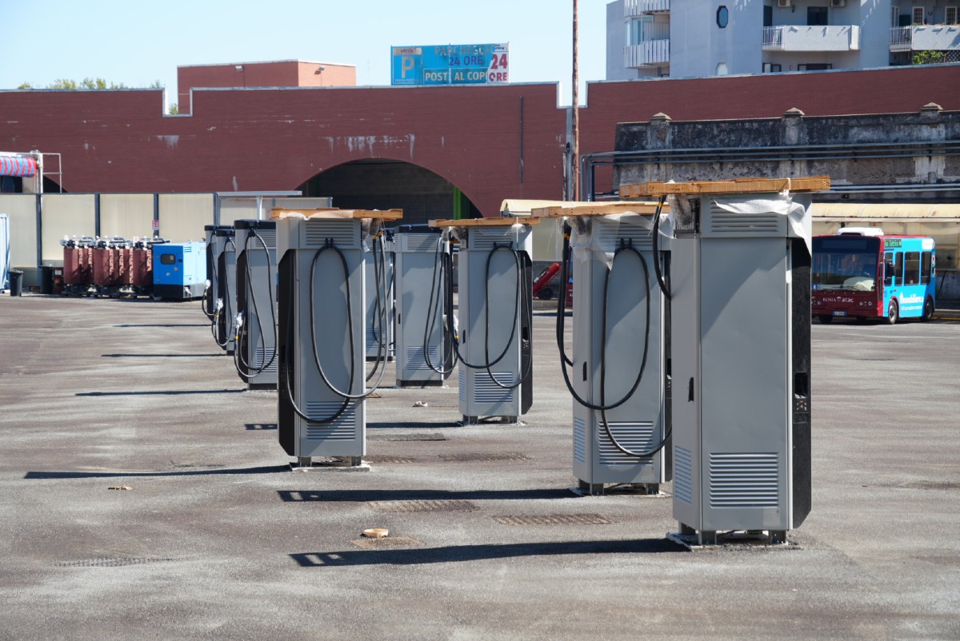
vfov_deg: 14.3
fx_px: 2562
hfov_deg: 21.2
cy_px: 320
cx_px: 480
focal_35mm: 96
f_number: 7.1
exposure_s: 1/160
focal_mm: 64
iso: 100
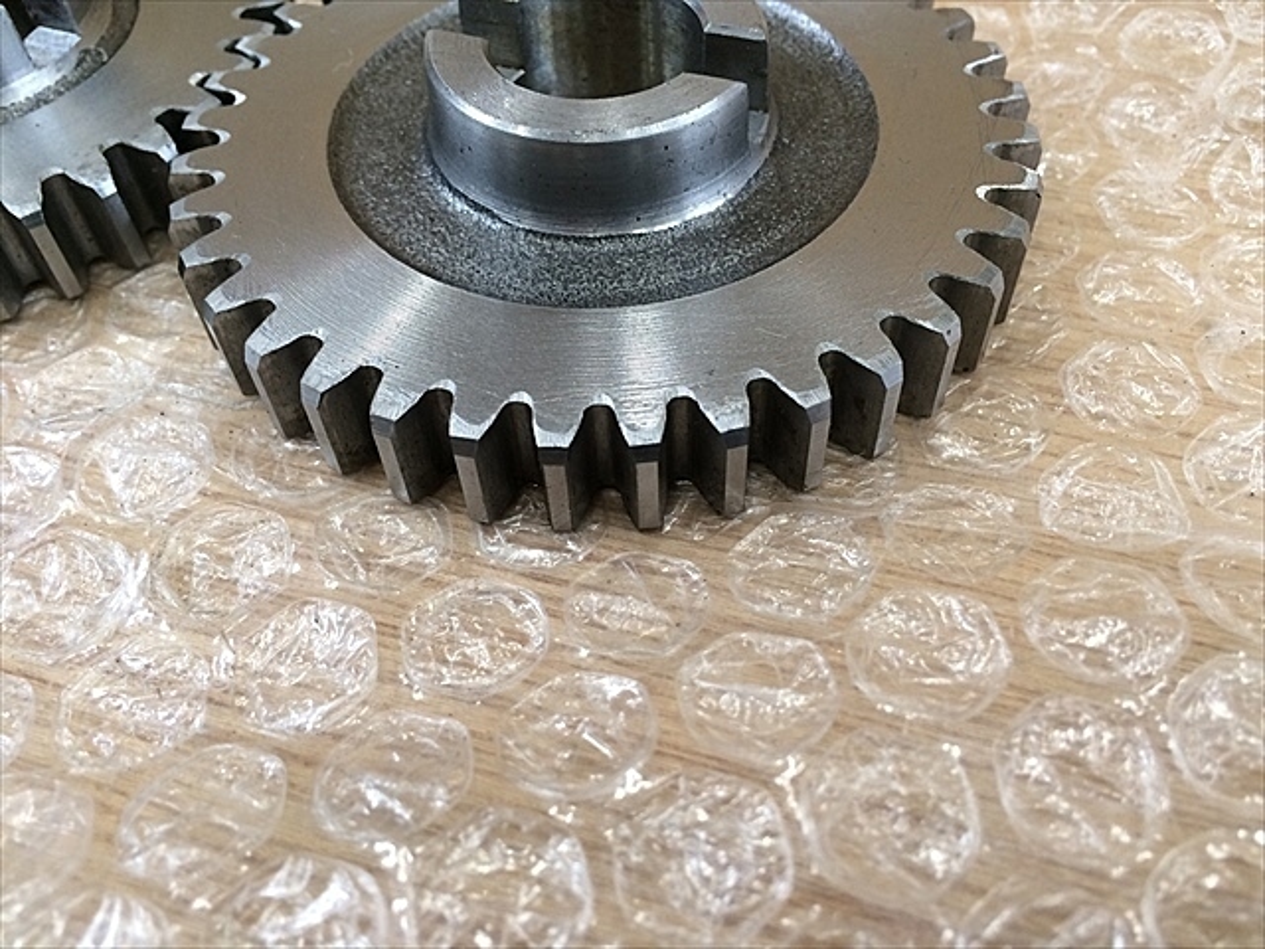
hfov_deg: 61.7
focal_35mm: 29
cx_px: 632
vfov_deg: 48.2
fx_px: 1060
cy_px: 474
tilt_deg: -51.9
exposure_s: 1/30
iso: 64
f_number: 2.2
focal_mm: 4.15
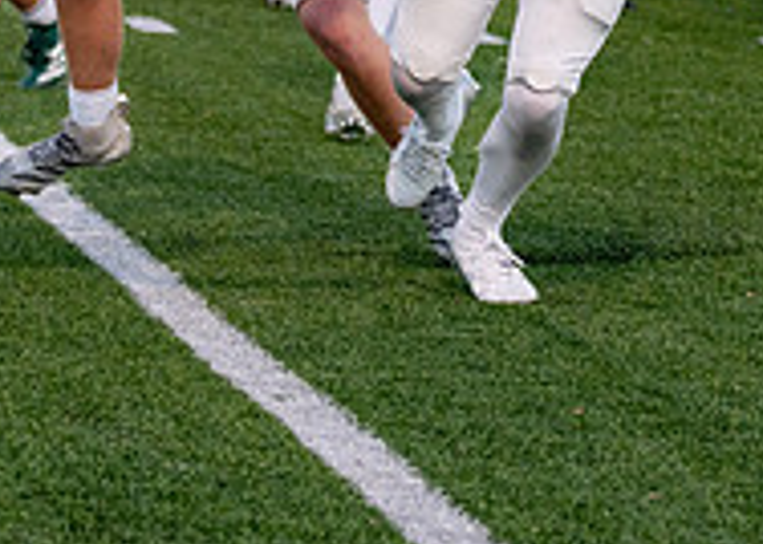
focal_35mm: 356
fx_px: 7709
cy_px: -196
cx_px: 130
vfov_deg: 4.0
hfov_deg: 5.7
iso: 500
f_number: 2.8
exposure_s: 1/1250
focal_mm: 75
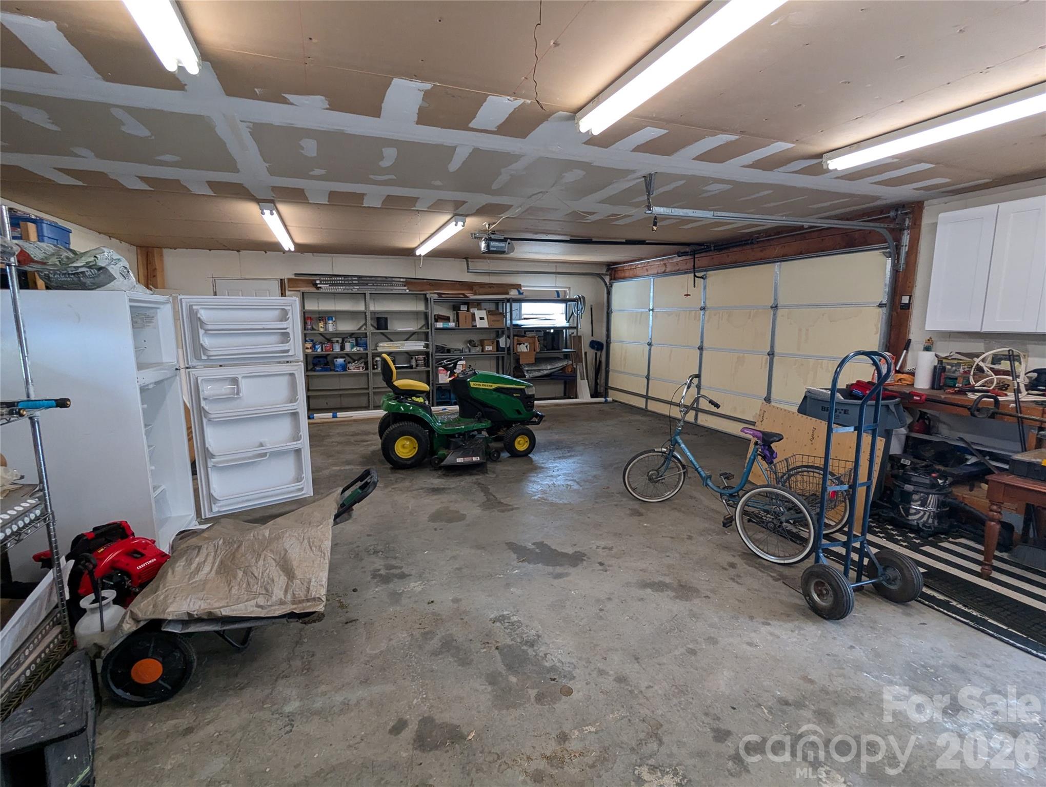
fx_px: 484
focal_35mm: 16
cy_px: 394
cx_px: 523
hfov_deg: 94.4
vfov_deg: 78.2
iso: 180
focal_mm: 2.35
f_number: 2.2
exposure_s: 1/60
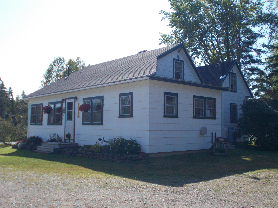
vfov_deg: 36.8
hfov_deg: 47.9
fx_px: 313
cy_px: 104
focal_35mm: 39
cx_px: 139
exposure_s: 1/100
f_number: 9.8
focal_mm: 6.9
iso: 80
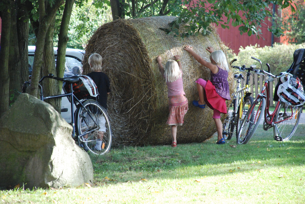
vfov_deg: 6.8
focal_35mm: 202
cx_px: 152
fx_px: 1718
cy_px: 102
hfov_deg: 10.1
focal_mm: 135
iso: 1600
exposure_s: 1/320
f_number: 5.6
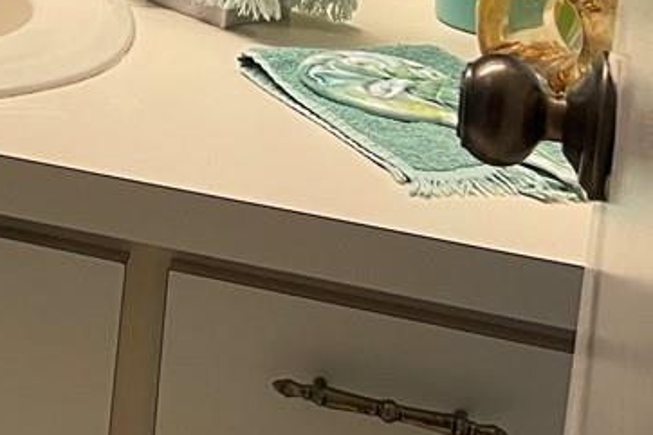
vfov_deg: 11.0
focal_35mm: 115
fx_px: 2085
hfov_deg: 15.5
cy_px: -383
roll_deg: -2.6
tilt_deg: -9.6
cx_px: -487
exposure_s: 1/60
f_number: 1.6
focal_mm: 5.1
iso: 80
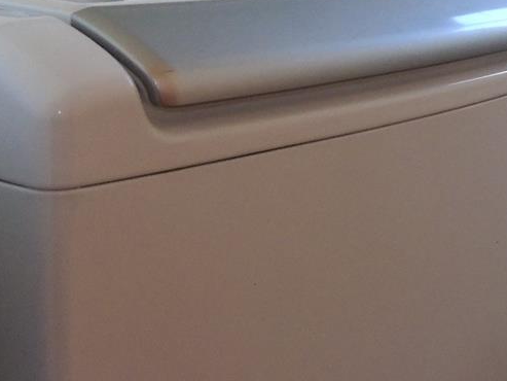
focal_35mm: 73
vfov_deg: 19.8
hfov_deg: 23.6
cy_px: 31
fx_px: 1069
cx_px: 654
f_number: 3.4
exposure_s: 1/30
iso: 200
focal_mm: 4.4
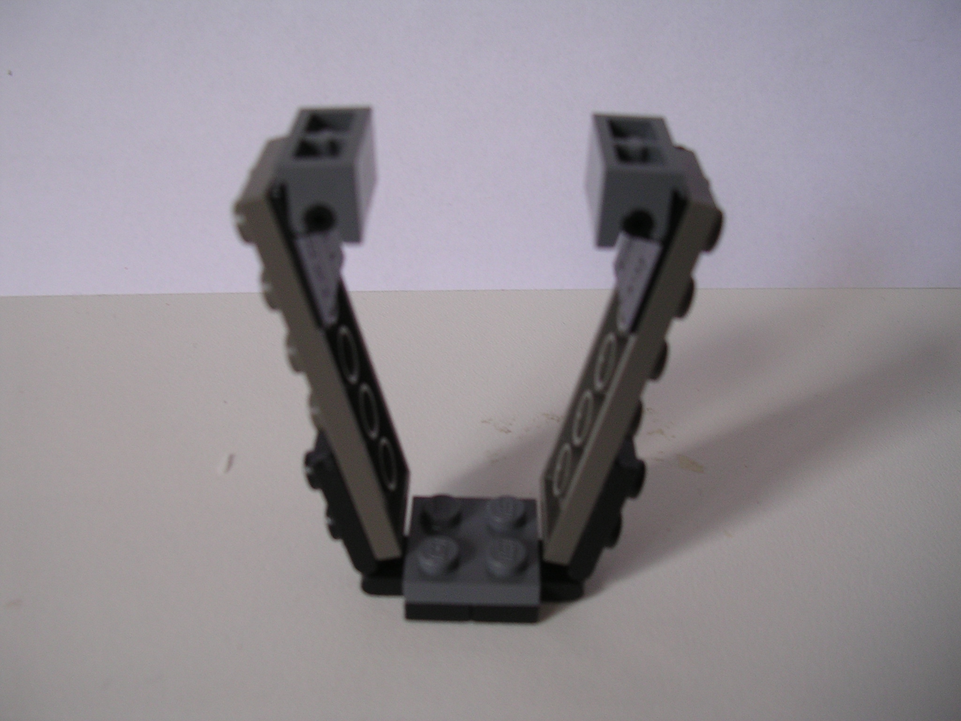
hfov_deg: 49.0
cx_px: 480
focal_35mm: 38
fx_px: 1055
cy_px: 360
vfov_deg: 37.7
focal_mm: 5.8
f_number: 2.8
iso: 100
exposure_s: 1/31.1
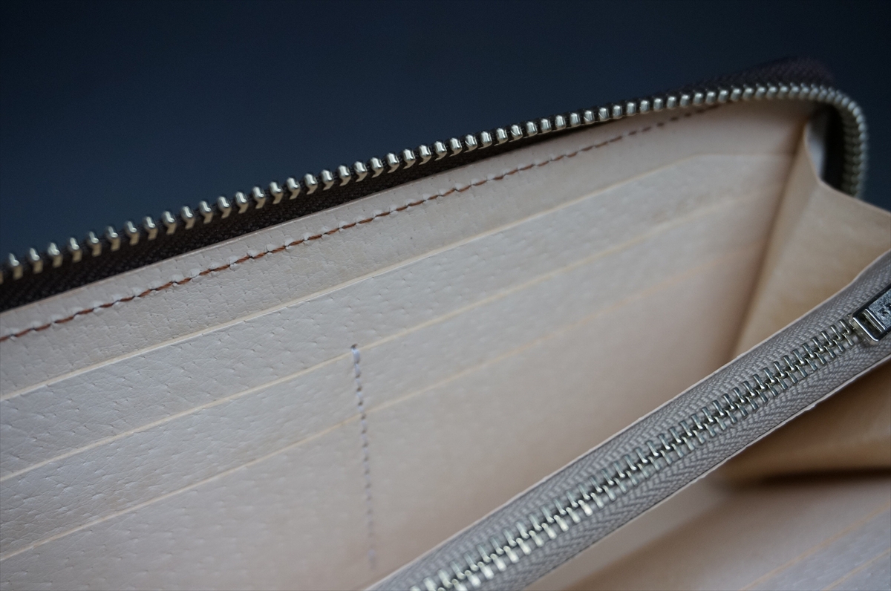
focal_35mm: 48
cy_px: 296
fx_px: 1186
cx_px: 446
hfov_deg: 41.2
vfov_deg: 28.0
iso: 640
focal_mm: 32
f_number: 5
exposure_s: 1/160
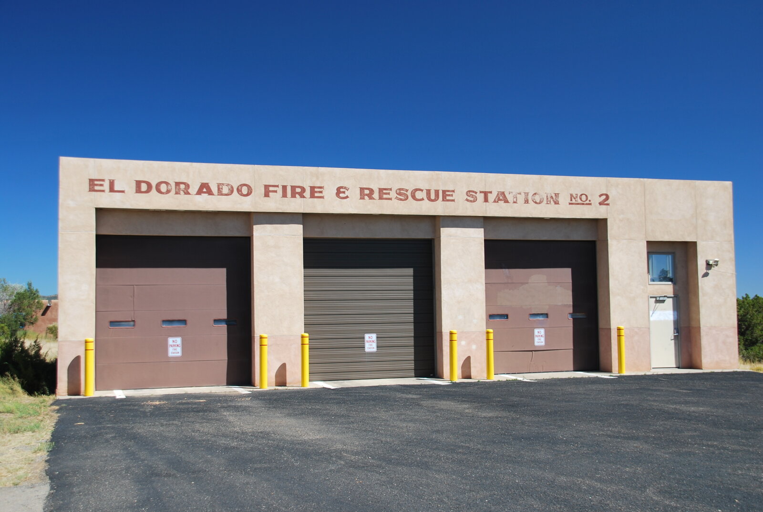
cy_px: 256
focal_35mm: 44
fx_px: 924
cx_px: 382
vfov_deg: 31.0
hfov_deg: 44.9
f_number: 6.3
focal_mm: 29
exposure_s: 1/160
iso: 100
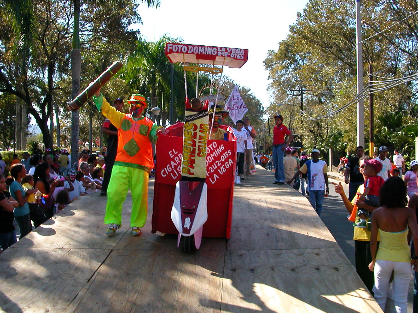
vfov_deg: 38.7
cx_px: 209
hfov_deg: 50.1
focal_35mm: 37
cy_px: 156
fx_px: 447
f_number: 4.5
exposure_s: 1/240
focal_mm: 5.6
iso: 100
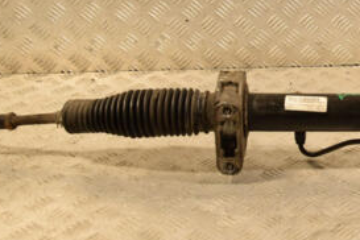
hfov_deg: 24.2
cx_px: 386
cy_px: 59
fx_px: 790
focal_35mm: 79
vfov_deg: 17.2
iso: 800
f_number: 6.3
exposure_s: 1/160
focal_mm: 24
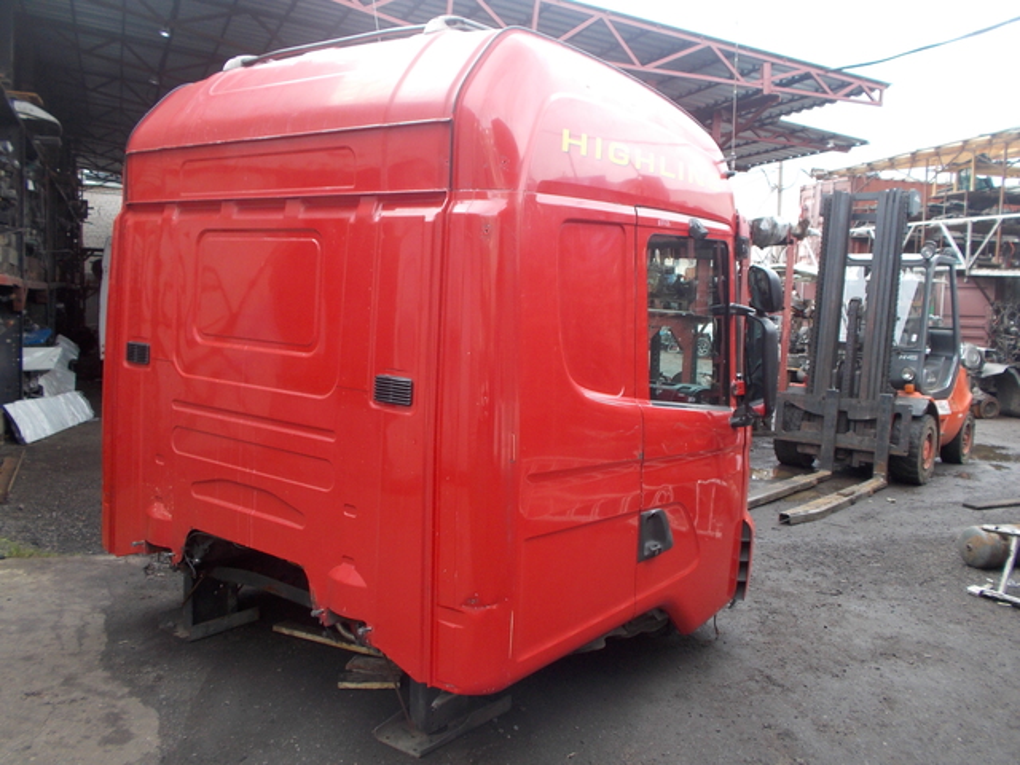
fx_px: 855
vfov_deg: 48.2
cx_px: 510
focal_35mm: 29
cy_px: 382
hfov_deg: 61.7
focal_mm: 4.1
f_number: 3.3
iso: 80
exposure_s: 1/40
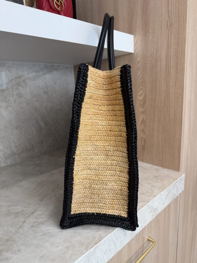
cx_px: 98
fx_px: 182
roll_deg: +2.9
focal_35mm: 24
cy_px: 132
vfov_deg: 71.6
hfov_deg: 56.8
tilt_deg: -12.3
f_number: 1.78
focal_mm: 6.76
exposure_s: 1/120
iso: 64
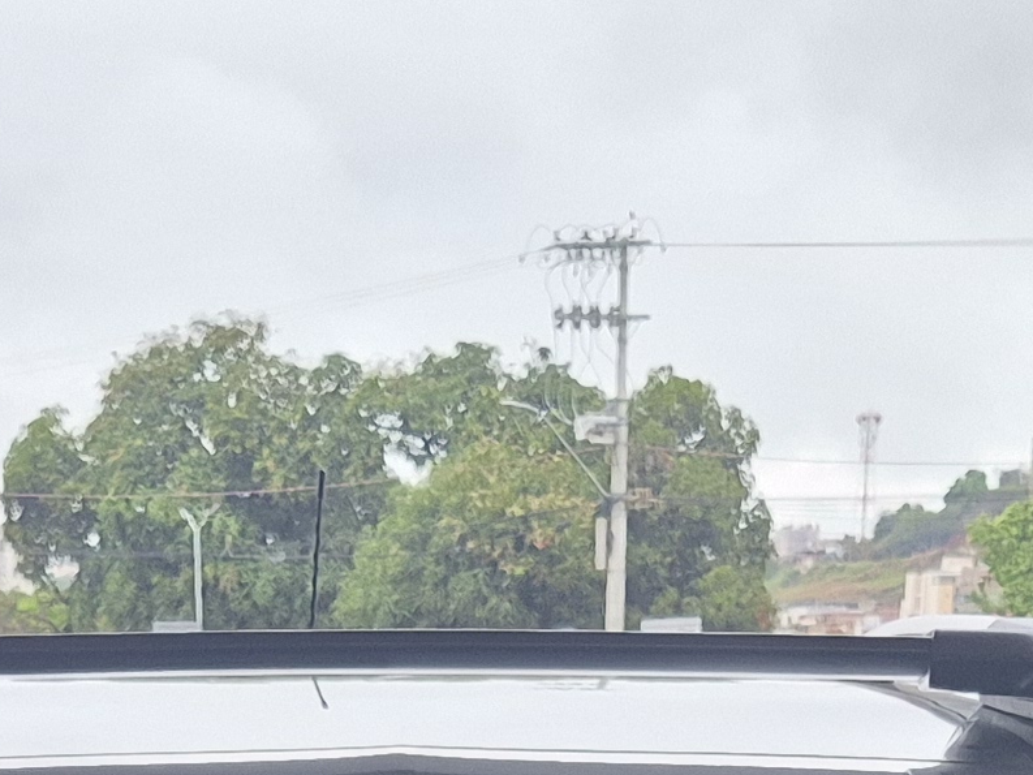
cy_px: 1821
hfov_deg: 16.9
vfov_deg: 10.9
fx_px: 3462
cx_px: 293
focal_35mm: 116
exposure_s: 1/180
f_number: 1.8
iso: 125
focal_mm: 5.4
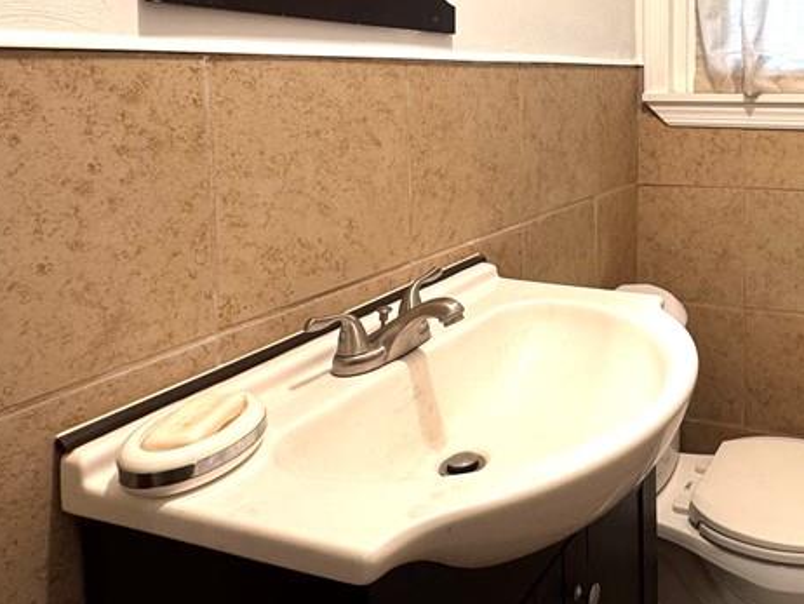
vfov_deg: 43.1
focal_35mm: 31
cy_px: 110
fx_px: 720
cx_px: 714
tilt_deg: -3.6
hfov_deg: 51.9
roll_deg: +0.0
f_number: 2.2
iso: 200
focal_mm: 2.22
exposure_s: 1/60
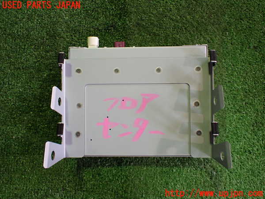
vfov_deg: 46.8
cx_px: 132
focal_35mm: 30
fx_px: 230
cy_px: 100
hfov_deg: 60.0
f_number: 2.3
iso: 800
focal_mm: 5.4
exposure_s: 1/125
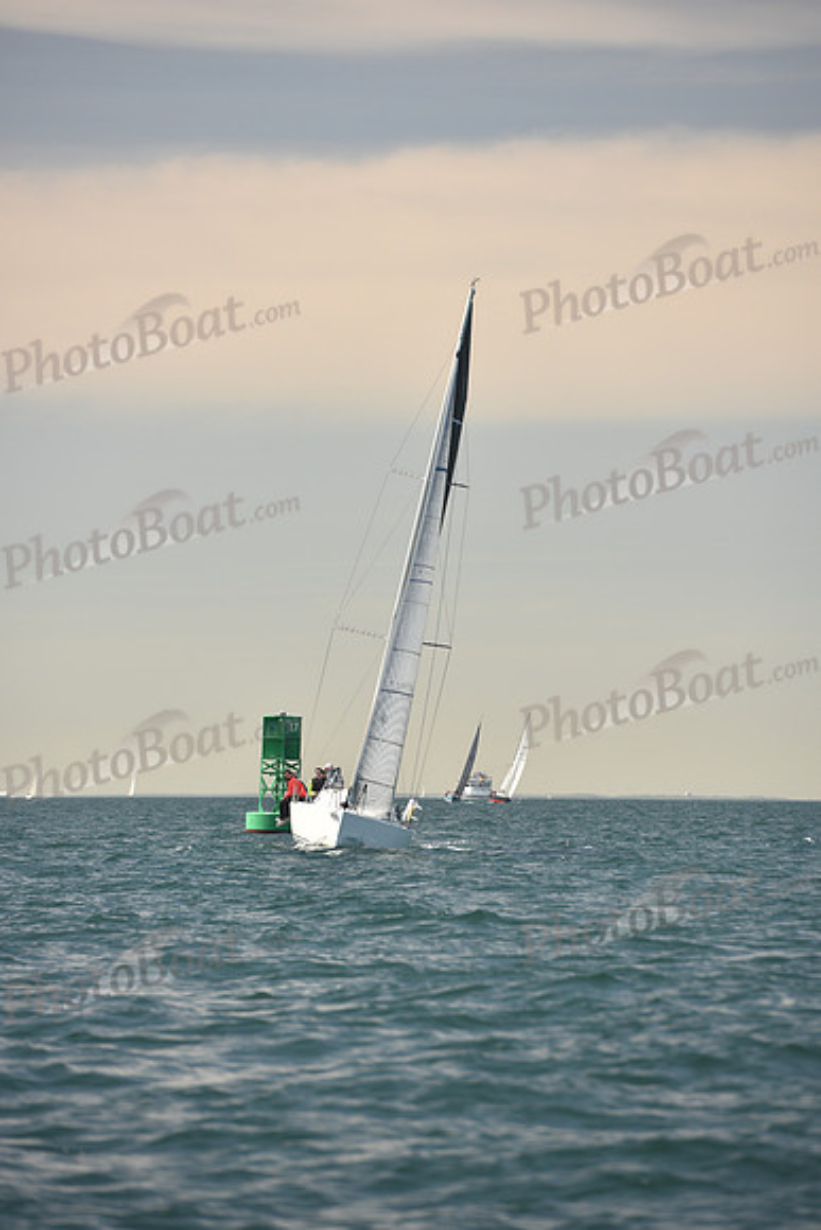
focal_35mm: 200
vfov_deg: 10.3
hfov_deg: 6.9
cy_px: 615
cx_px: 410
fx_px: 6837
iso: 250
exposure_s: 1/640
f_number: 5
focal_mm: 200
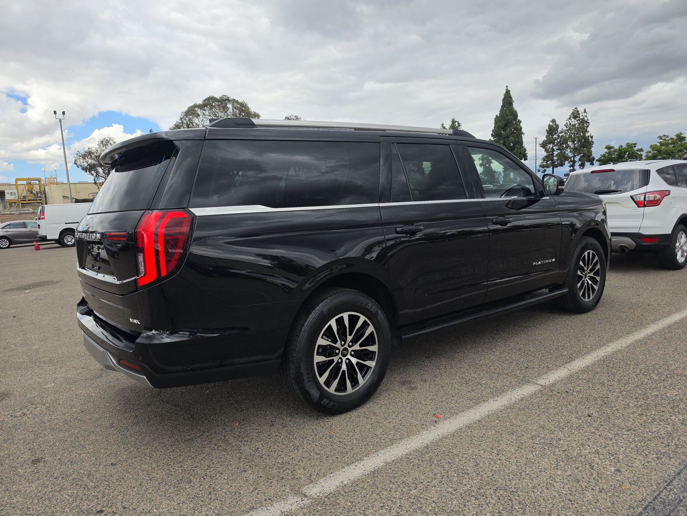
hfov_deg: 73.9
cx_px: 344
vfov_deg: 58.9
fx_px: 456
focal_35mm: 23
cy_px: 258
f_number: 1.4
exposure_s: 1/4765
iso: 64
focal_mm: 6.5
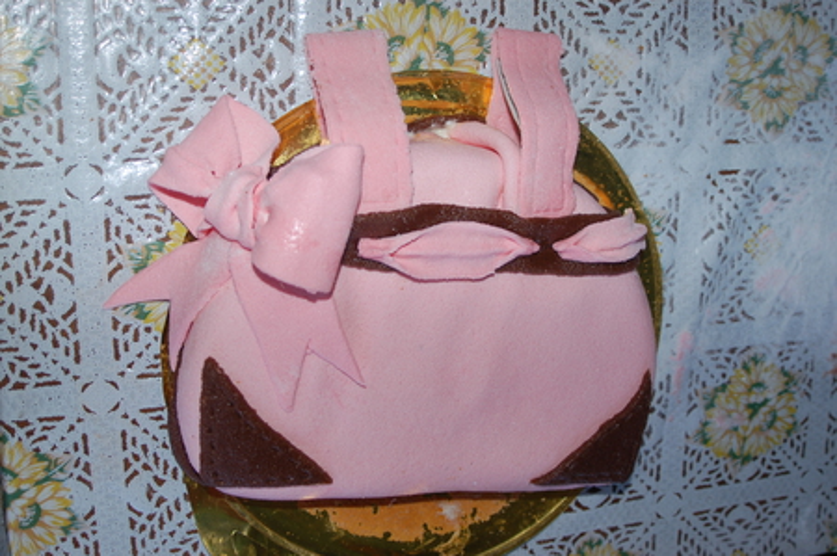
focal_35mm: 42
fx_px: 975
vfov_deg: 31.8
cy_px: 278
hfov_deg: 46.4
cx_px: 418
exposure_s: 1/60
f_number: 3.5
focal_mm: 28
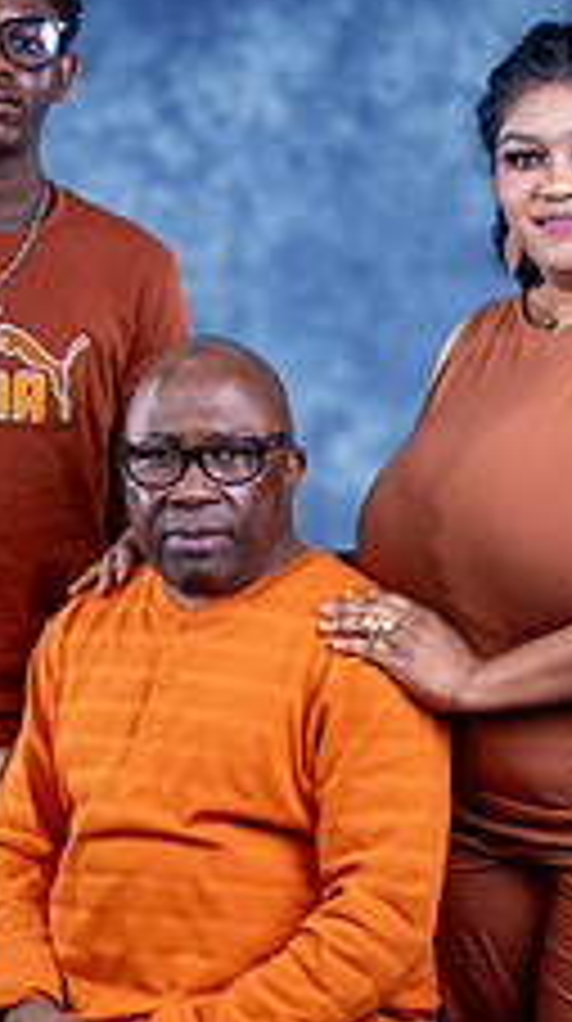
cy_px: 833
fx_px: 2816
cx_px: 261
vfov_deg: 20.3
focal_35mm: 104
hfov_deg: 11.6
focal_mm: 50
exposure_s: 1/200
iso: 125
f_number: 10
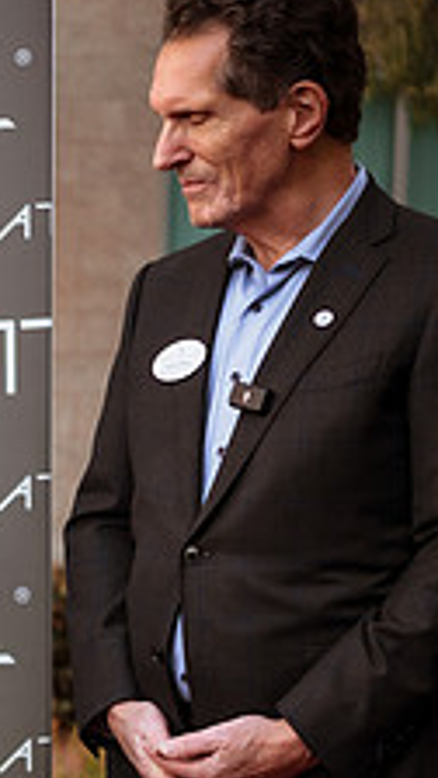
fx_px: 1961
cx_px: -330
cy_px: 537
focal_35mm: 95
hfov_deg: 11.8
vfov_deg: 22.3
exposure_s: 1/400
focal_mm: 35
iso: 200
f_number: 1.8
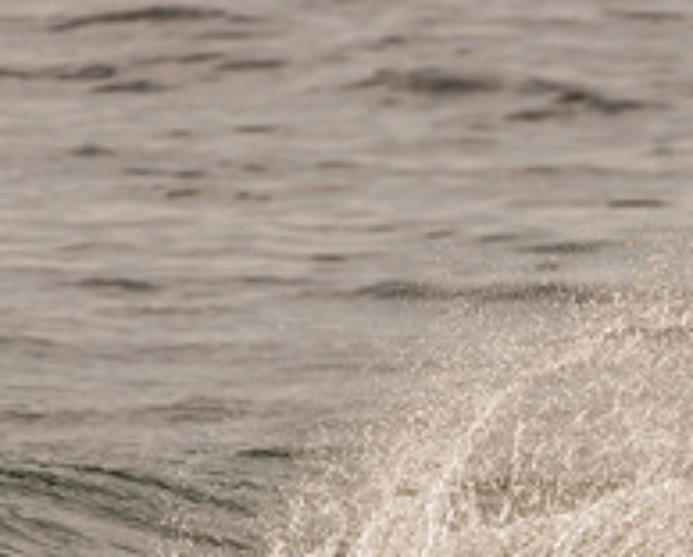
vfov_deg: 0.9
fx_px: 35266
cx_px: 750
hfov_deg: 1.1
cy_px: 667
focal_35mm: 1716
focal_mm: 500
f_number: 5.6
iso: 90
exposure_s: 1/2000
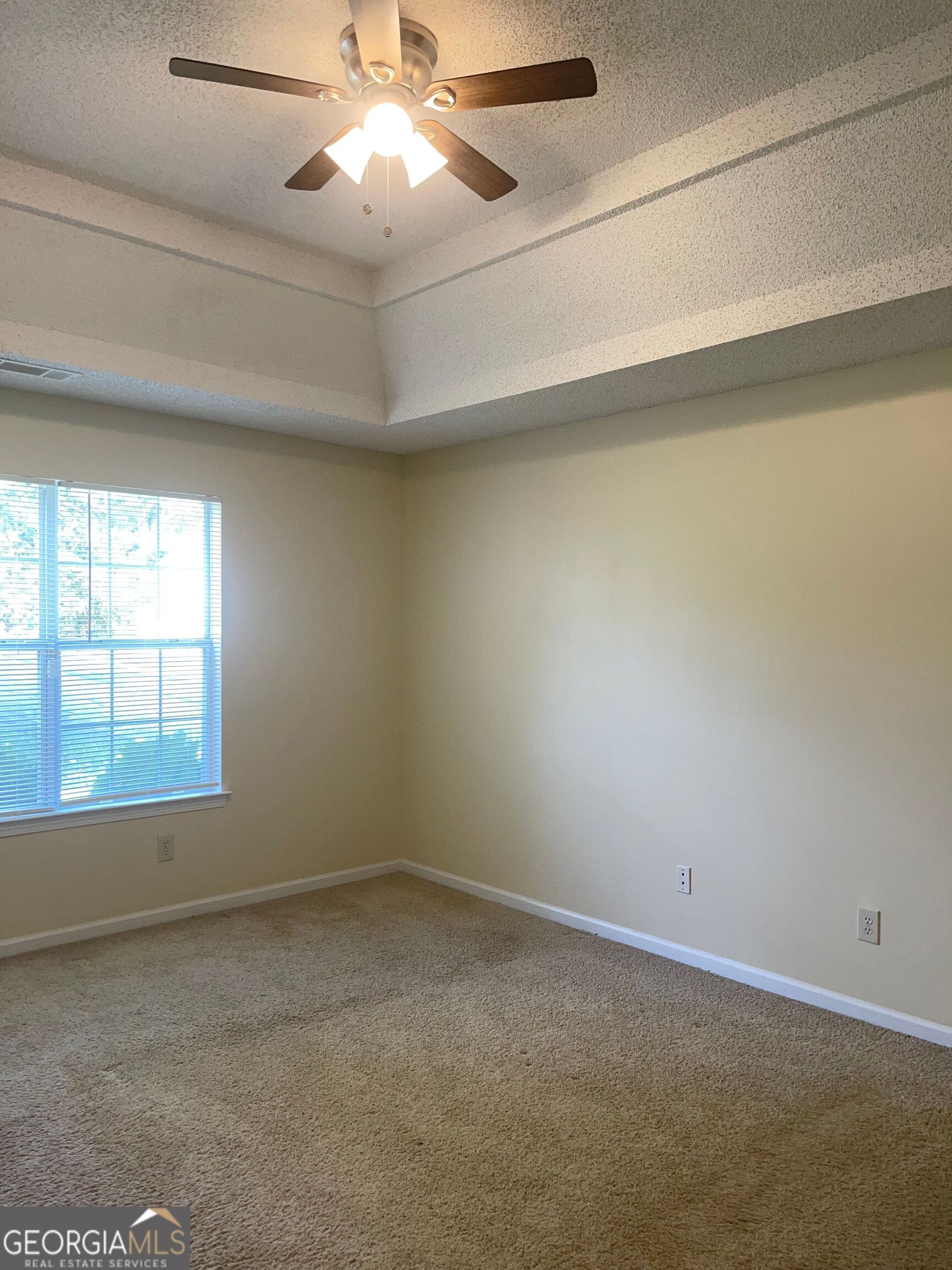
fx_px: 917
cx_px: 476
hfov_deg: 54.9
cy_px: 635
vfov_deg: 69.4
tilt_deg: +0.2
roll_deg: -0.3
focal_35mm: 25
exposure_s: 1/120
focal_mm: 5.1
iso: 64
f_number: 1.6
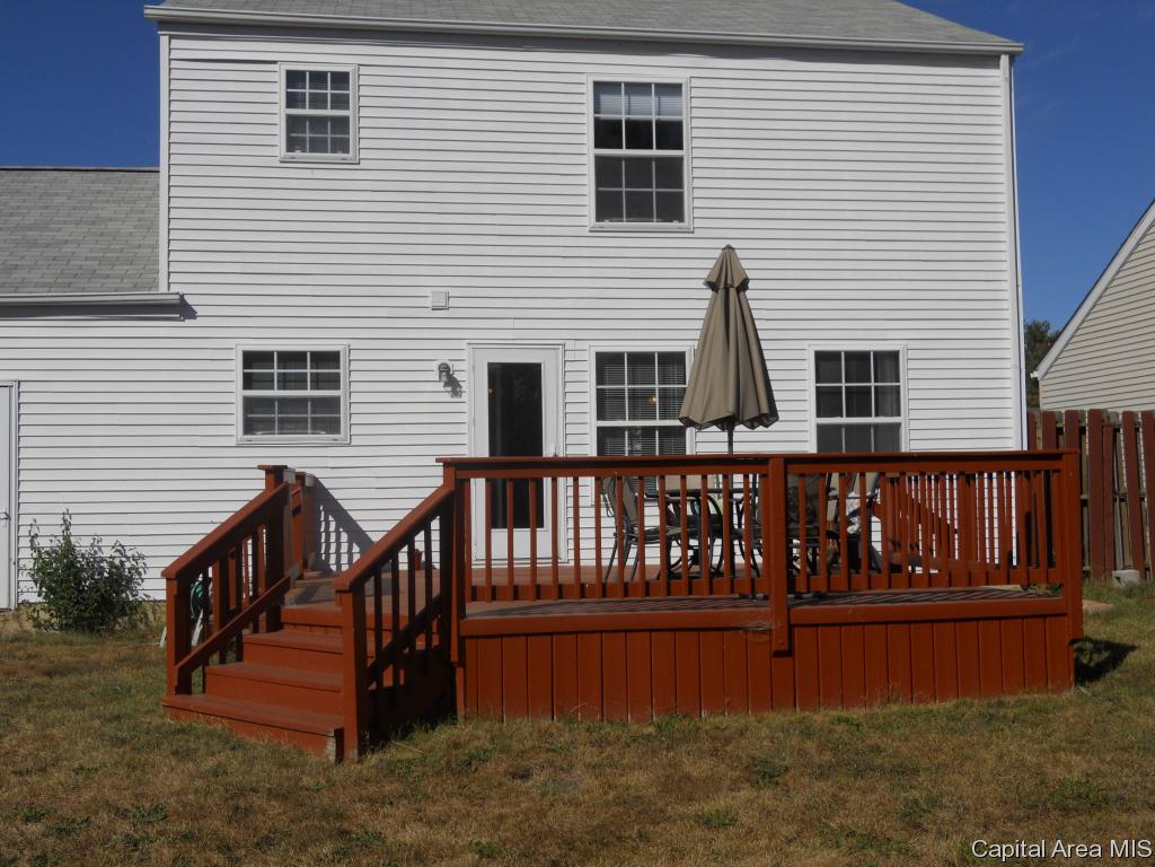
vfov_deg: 39.7
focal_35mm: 36
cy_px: 434
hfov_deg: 51.4
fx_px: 1201
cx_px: 578
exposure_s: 1/800
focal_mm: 6.4
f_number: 6
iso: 80
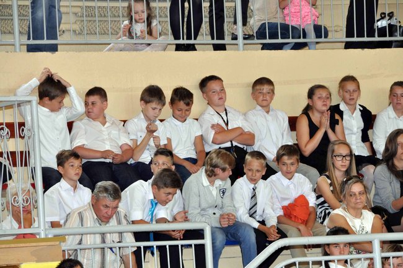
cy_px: 134
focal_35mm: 300
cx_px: 202
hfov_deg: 6.9
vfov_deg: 4.6
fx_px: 3355
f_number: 10
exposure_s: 1/60
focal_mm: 200
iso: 1250
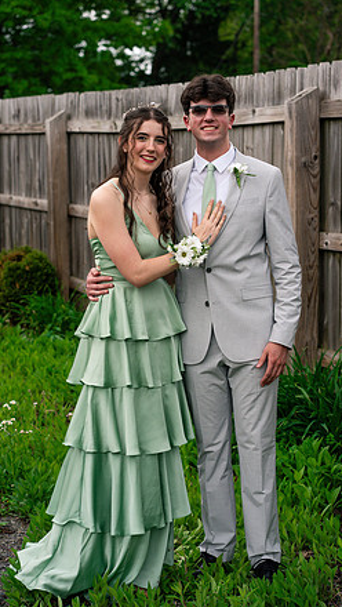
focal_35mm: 91
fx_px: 1465
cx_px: 182
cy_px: 301
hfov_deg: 13.3
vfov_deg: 23.4
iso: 400
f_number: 5
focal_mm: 85
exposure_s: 1/800
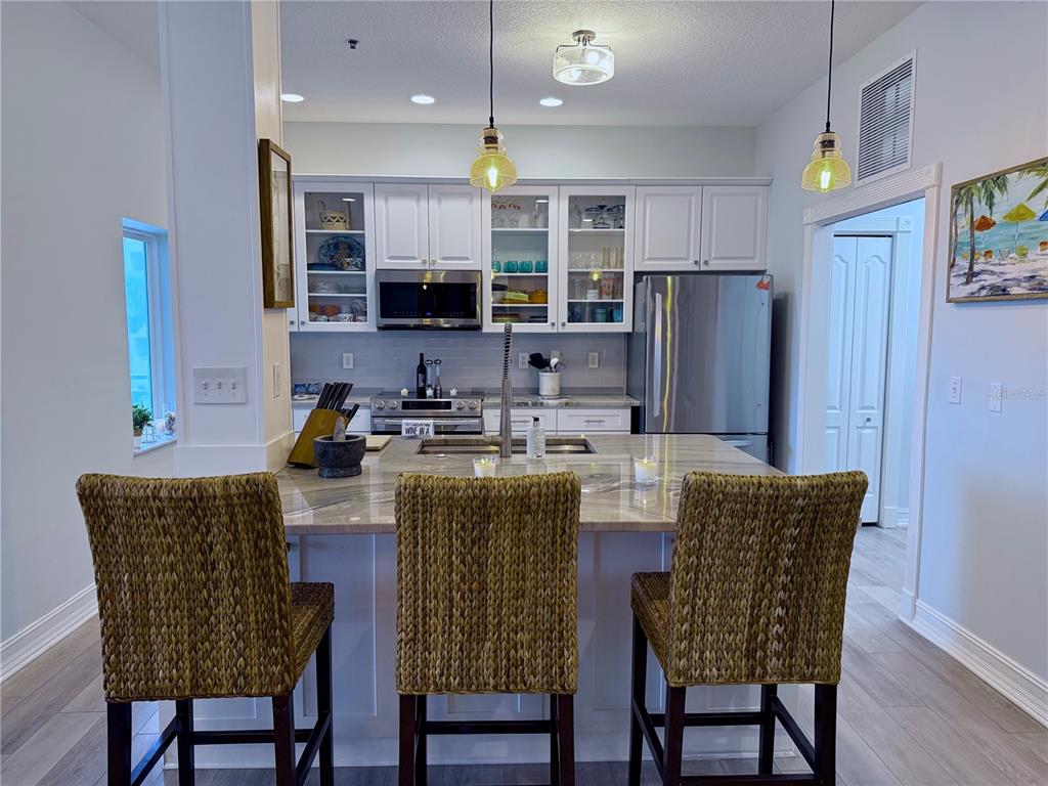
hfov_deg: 71.6
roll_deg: +0.1
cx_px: 524
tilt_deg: -5.3
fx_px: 727
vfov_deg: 56.8
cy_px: 393
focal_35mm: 24
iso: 250
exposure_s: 1/120
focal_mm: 6.76
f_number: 1.78
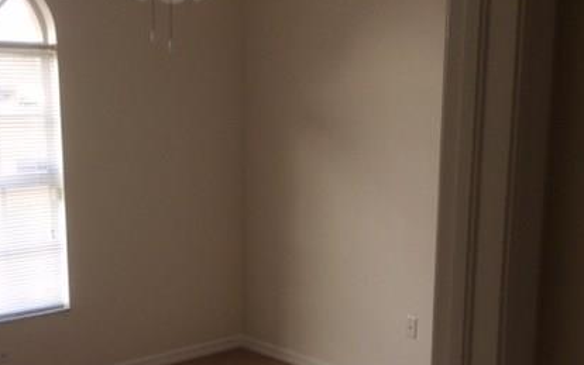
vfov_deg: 23.9
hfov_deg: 37.4
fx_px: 860
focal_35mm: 54
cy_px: 240
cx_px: 238
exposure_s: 1/30
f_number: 2.4
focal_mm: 3.3
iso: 32
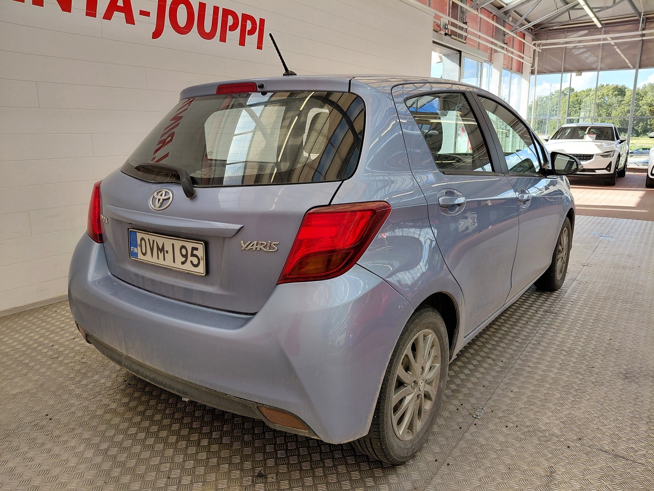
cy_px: 246
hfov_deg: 69.4
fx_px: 472
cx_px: 327
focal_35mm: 25
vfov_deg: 54.9
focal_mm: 4.69
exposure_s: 1/286
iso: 50
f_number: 1.8
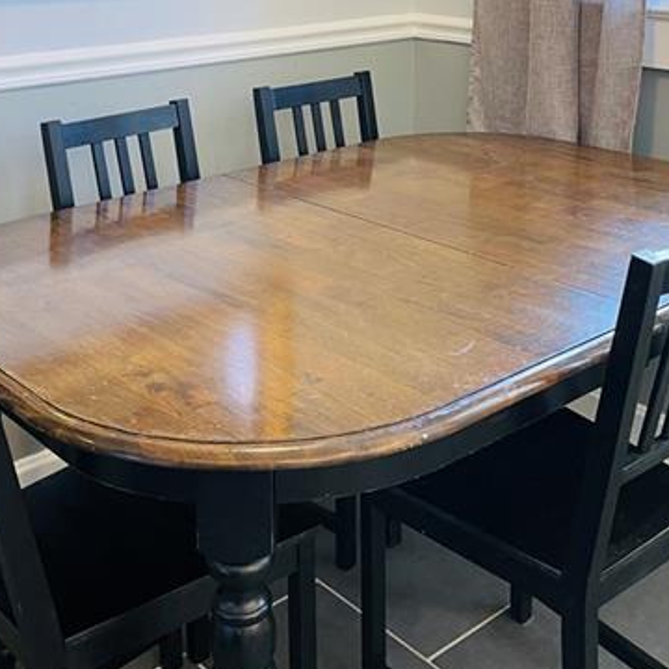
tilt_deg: -12.3
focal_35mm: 49
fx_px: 1071
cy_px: 117
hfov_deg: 34.7
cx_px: 333
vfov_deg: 33.5
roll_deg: +0.6
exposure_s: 1/60
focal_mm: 4.2
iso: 125
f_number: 1.6
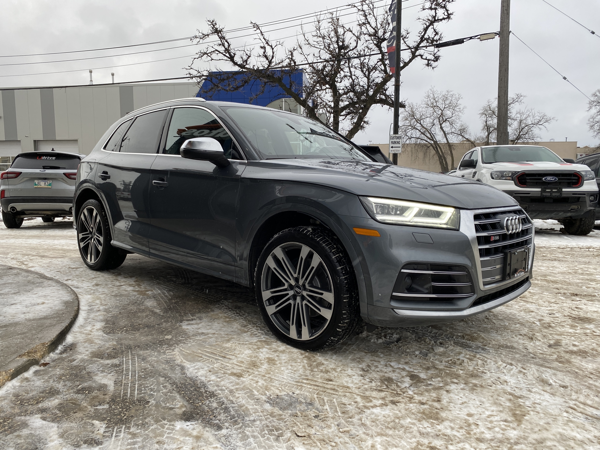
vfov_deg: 53.1
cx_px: 300
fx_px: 451
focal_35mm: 26
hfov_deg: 67.3
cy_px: 225
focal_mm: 4.25
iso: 50
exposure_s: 1/380
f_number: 1.8
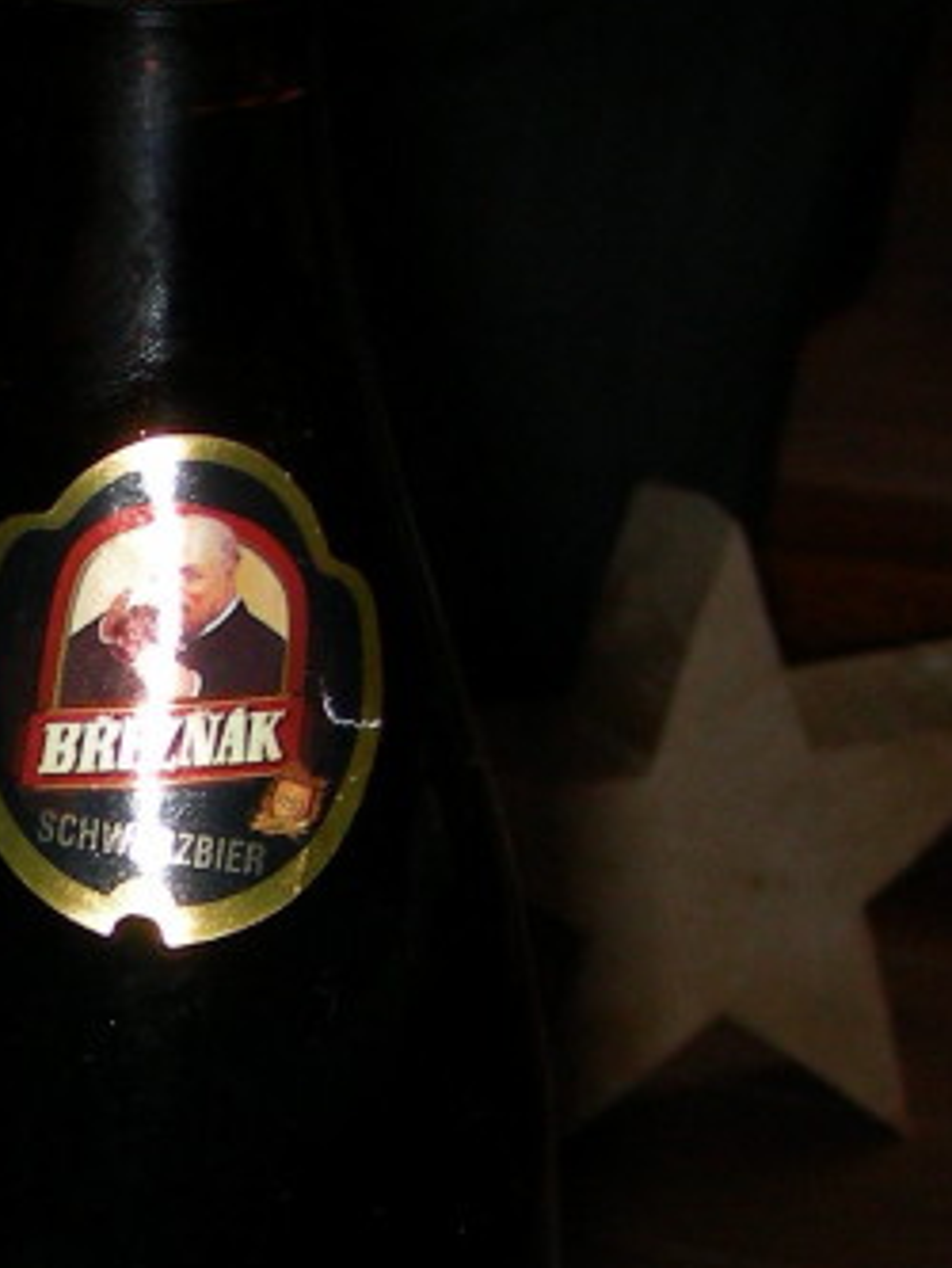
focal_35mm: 163
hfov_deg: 9.1
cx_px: -8
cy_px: 1264
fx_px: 5973
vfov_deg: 12.0
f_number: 3.5
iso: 50
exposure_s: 1/60.1
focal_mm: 8.8
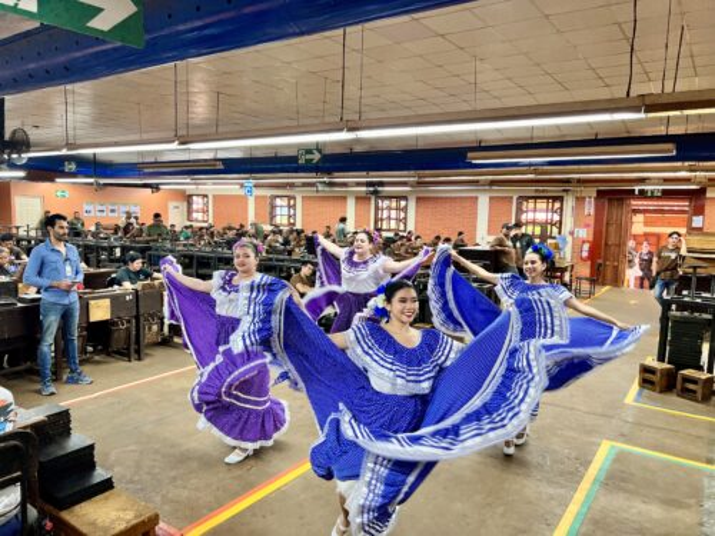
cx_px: 358
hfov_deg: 67.3
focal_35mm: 26
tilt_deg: -6.6
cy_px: 268
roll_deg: -1.5
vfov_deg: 53.1
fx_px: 537
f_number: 1.5
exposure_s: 1/60
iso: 100
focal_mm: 5.7
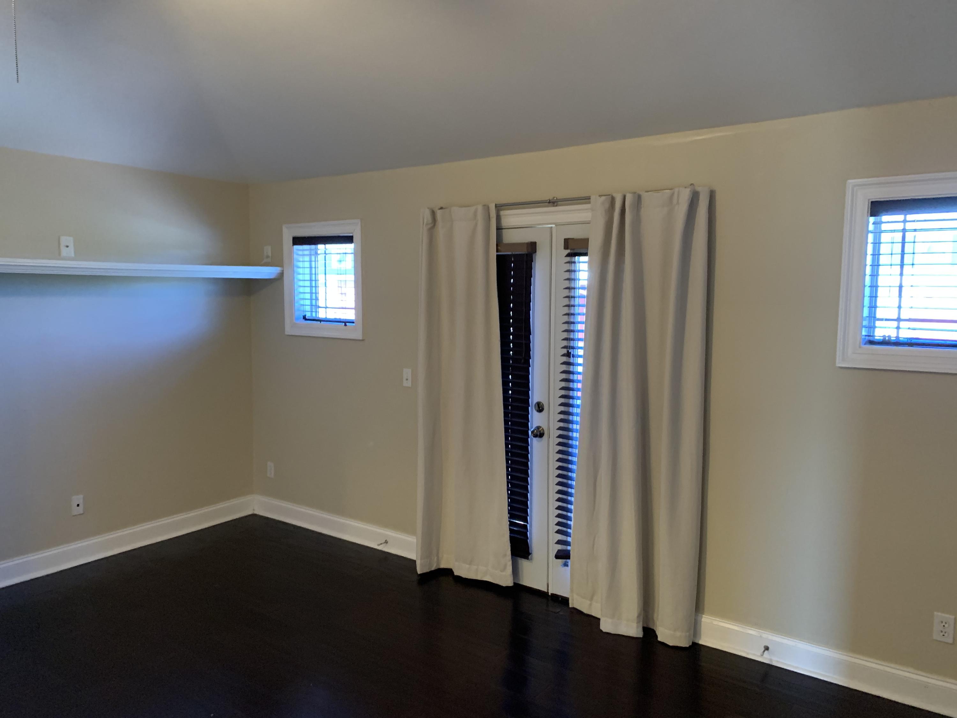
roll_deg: -0.5
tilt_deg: -5.4
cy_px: 359
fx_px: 719
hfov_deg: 67.3
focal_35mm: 26
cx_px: 478
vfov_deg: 53.1
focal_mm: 4.25
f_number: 1.8
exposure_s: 1/30
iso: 320
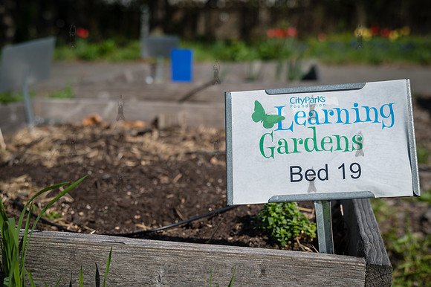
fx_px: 710
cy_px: 144
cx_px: 216
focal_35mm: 59
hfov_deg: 33.8
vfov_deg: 22.9
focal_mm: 57
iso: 125
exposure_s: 1/2000
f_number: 4
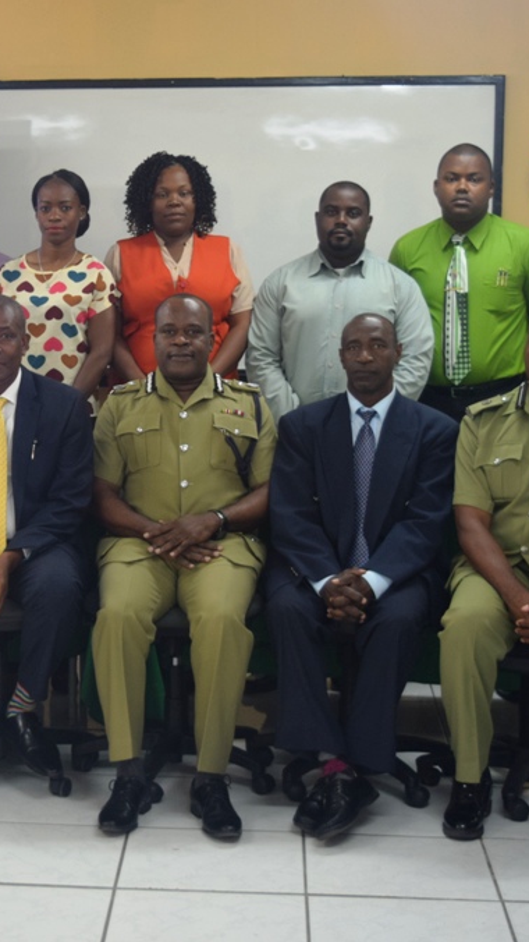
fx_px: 1841
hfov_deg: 16.1
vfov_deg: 28.7
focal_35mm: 74
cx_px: 35
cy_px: 473
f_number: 4.2
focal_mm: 31
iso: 500
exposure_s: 1/60
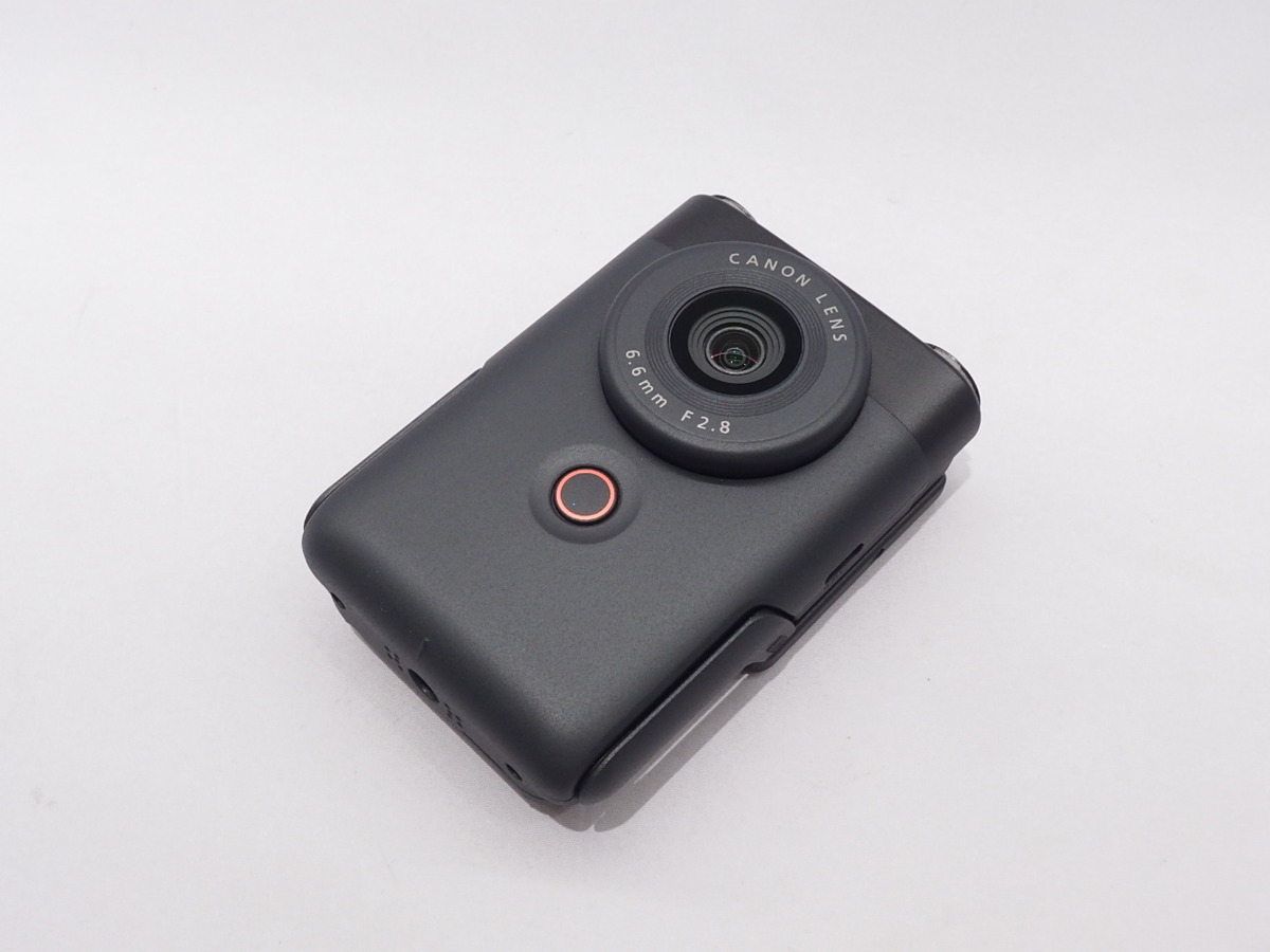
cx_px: 635
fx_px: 1541
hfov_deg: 44.8
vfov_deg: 34.3
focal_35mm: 42
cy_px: 476
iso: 250
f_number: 6.3
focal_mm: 7.5
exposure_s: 1/40
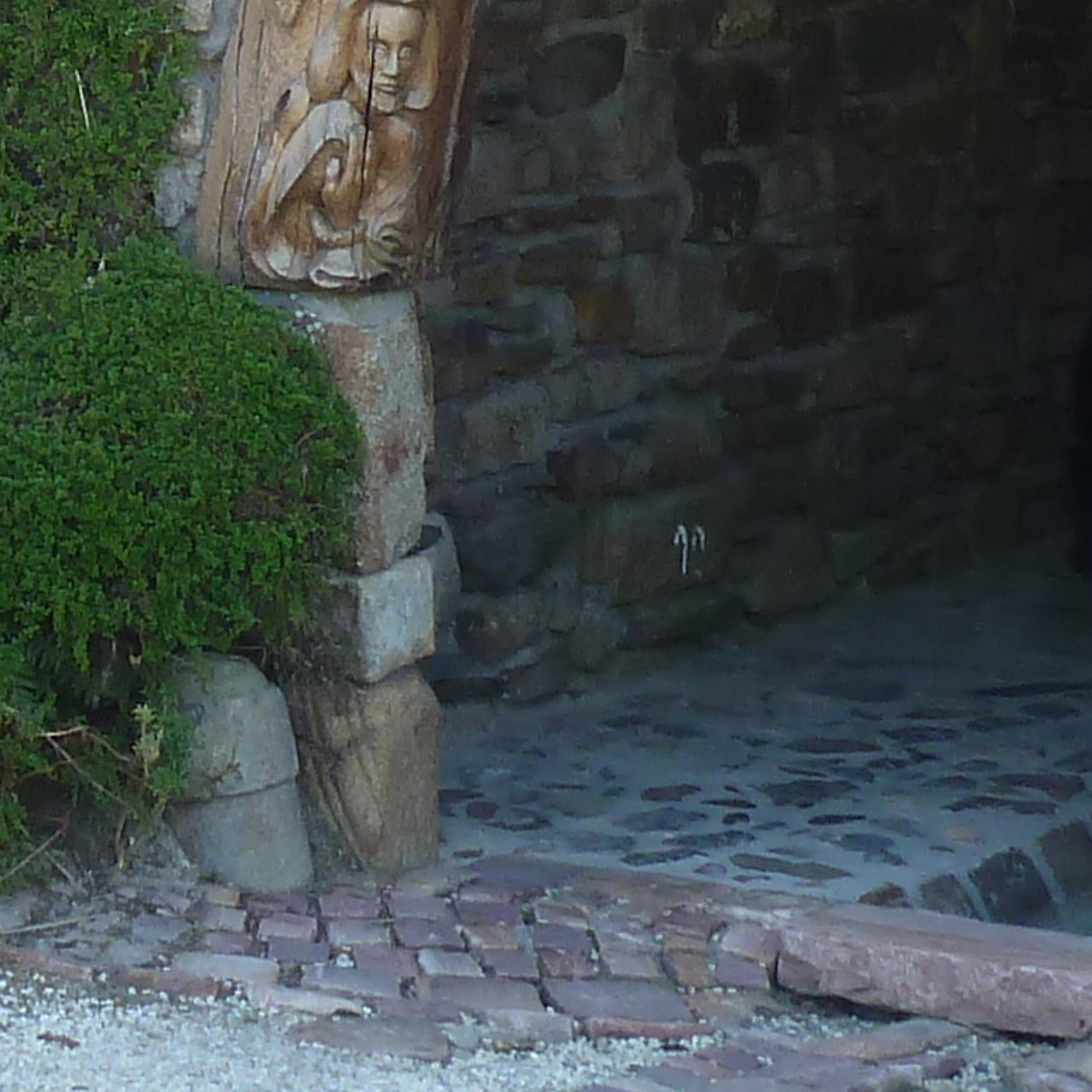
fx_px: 6531
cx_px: -379
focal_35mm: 183
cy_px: -483
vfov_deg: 9.3
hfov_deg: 9.4
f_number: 4
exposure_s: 1/100
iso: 80
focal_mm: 6.5
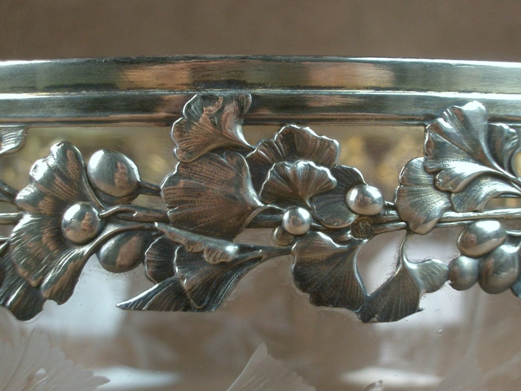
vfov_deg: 23.7
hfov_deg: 31.2
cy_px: 196
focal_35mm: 62
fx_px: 933
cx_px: 260
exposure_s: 1/30
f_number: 3.5
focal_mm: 10.2
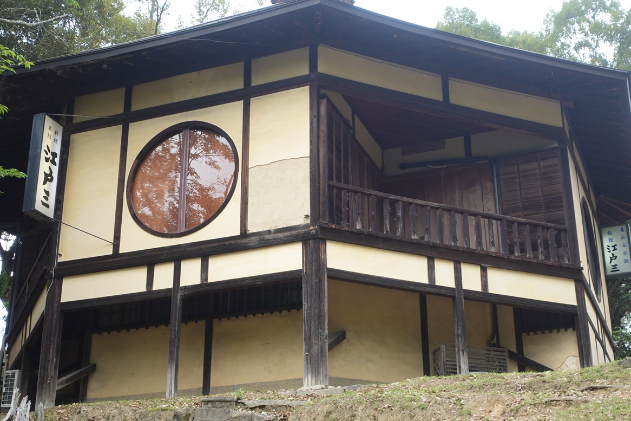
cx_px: 316
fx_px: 999
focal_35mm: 57
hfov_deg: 35.1
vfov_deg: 23.8
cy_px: 210
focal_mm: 21.01
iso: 125
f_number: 2.8
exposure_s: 1/60
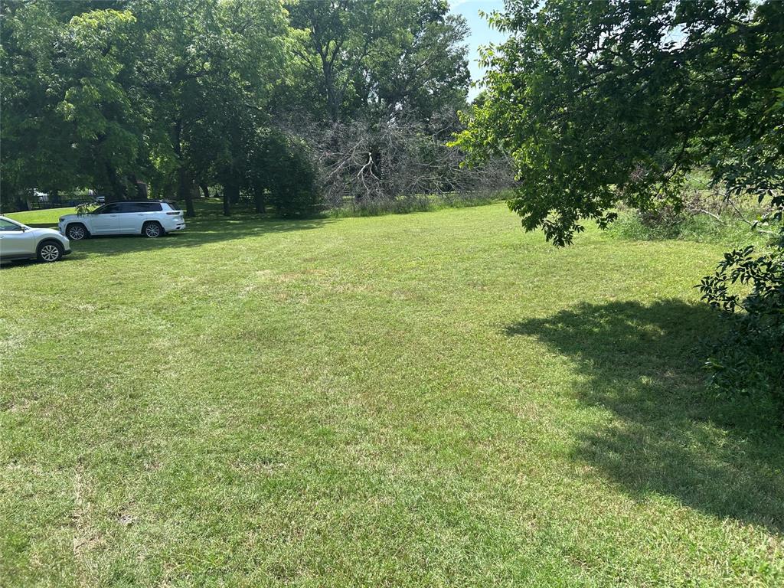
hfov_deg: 67.3
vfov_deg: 53.1
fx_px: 589
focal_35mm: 26
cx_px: 392
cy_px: 294
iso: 50
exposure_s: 1/2123
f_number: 1.5
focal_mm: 5.7
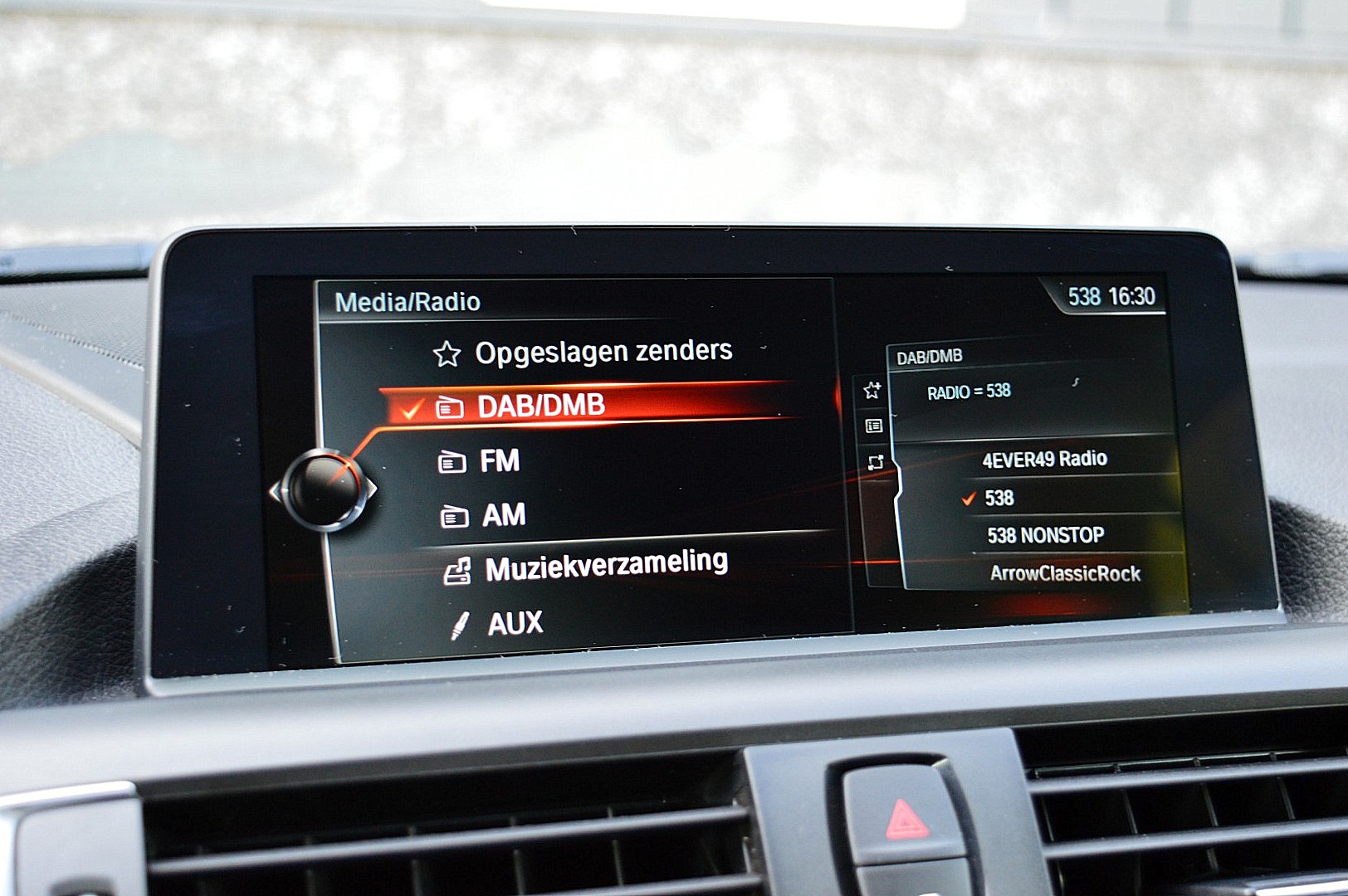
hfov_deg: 36.9
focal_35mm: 54
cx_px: 674
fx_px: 2020
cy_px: 448
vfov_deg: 25.0
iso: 800
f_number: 4.8
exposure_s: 1/50
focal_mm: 36
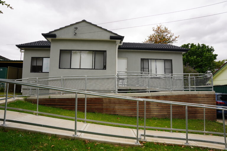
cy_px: 76
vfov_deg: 53.1
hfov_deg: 73.7
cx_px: 114
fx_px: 151
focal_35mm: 24
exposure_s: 1/100
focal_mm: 24
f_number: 5.6
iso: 100
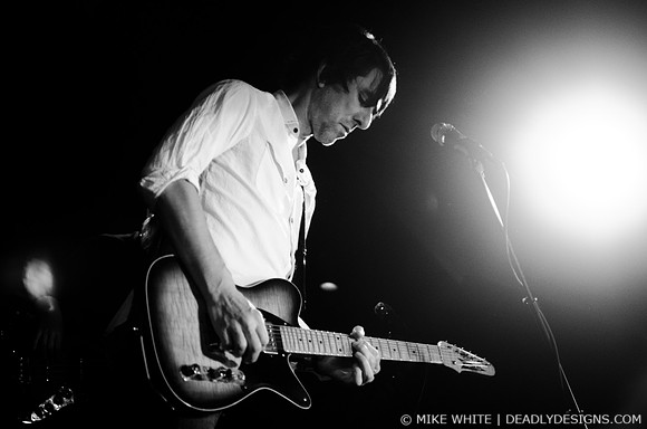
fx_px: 1399
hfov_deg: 26.0
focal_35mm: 78
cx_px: 324
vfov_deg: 17.4
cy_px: 214
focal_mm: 52
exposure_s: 1/50
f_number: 2.8
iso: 1600
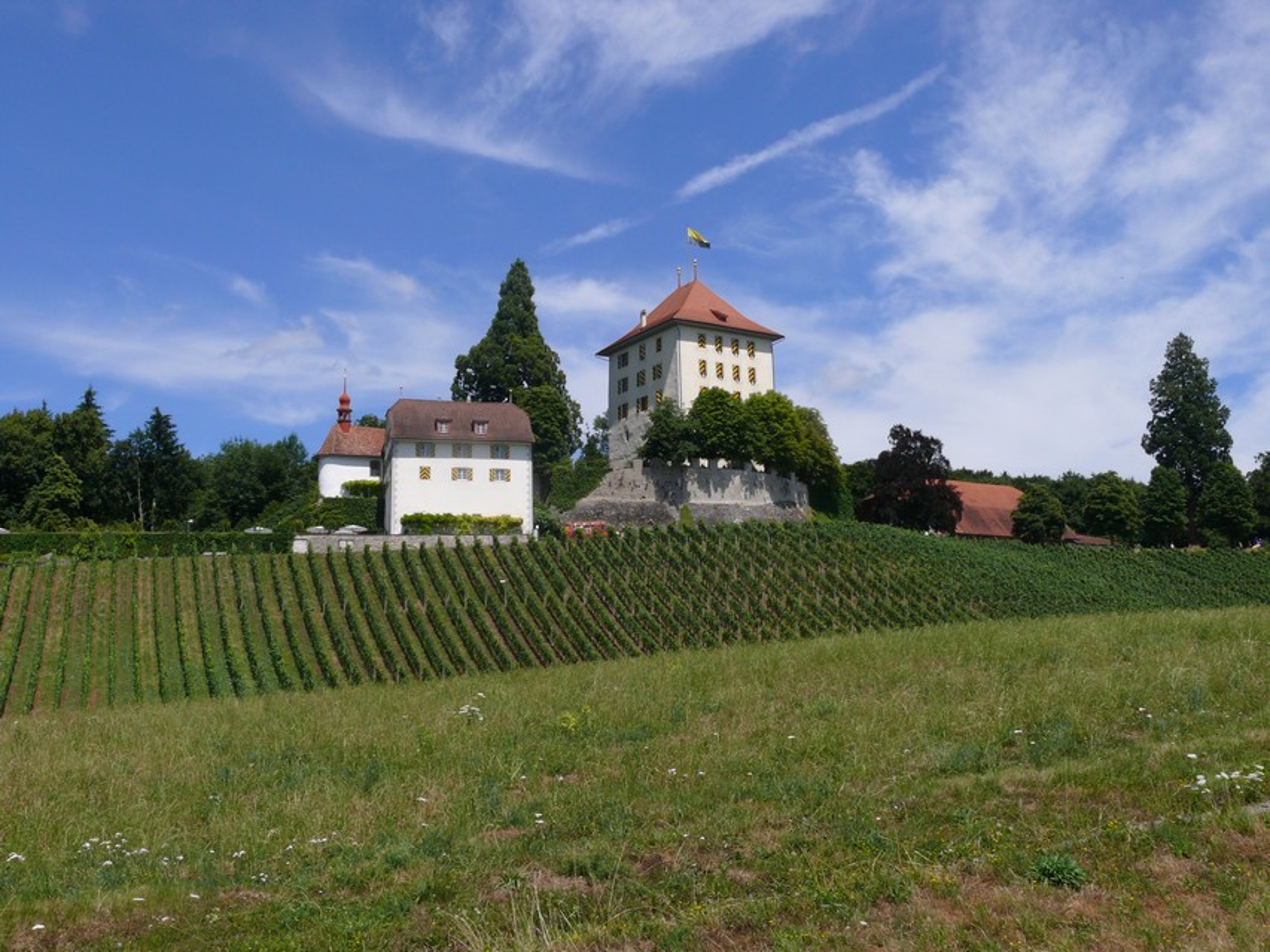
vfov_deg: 34.4
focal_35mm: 42
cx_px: 635
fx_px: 1541
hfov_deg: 44.8
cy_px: 476
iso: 100
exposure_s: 1/500
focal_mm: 9
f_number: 7.1
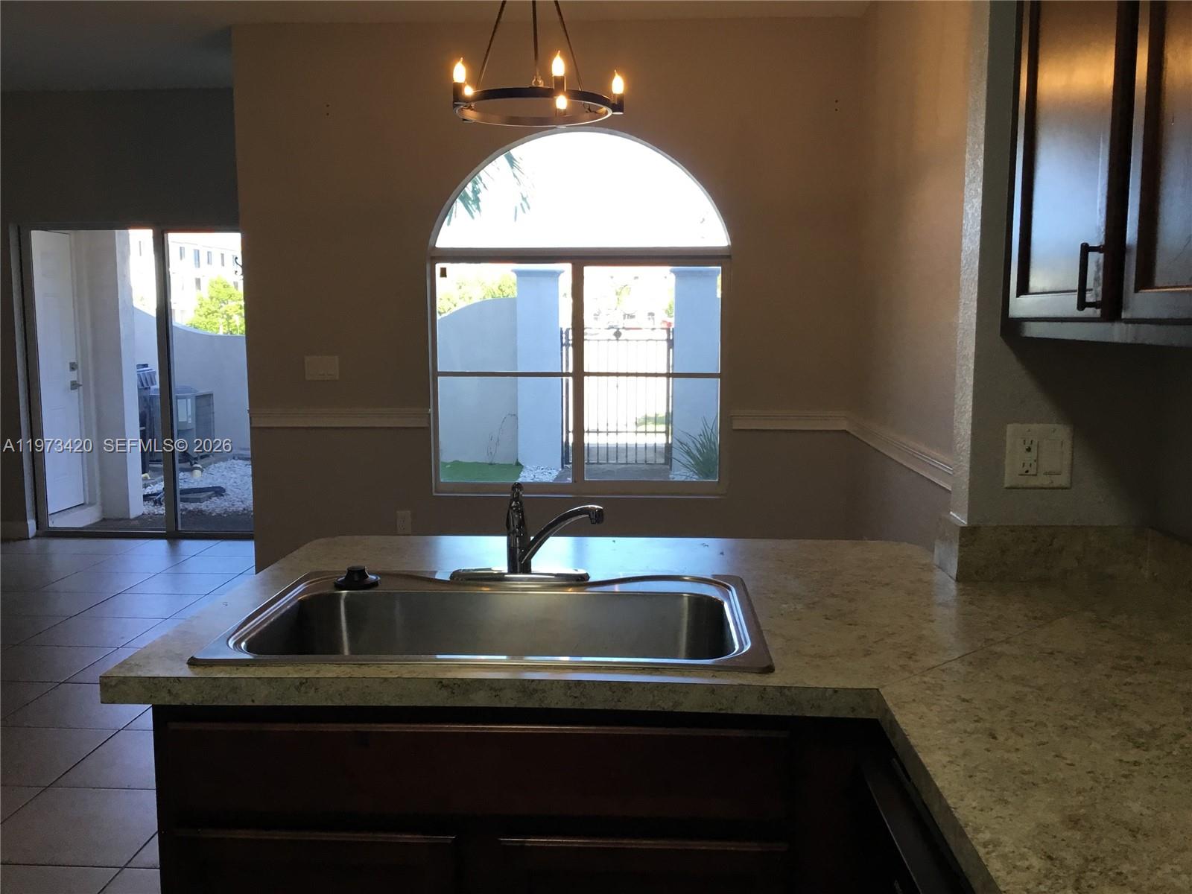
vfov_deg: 45.4
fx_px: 1067
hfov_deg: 58.4
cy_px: 447
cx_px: 596
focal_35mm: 31
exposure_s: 1/30
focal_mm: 3.3
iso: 25
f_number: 2.4
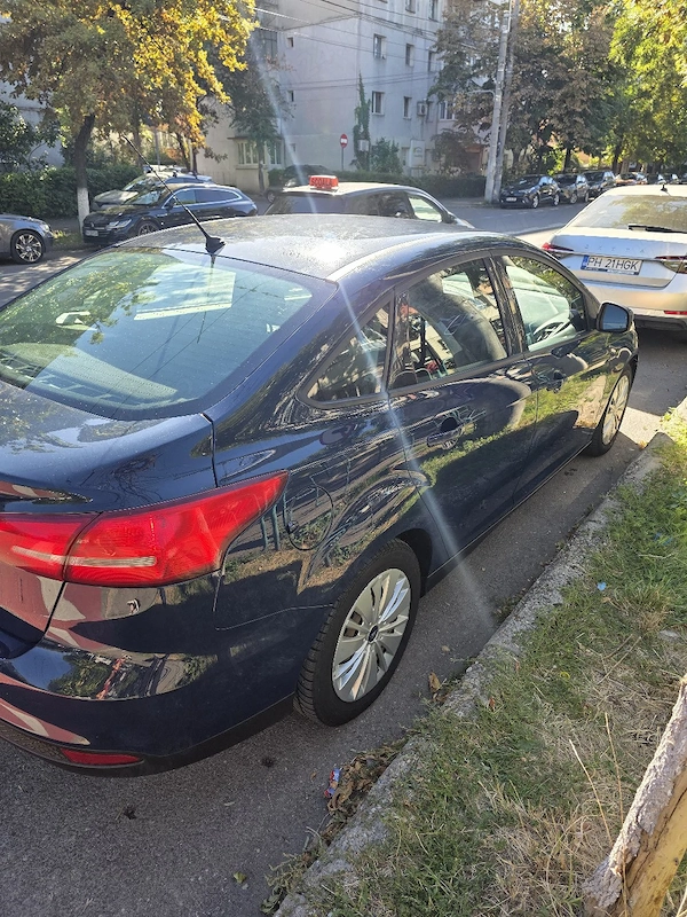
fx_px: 609
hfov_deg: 58.9
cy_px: 458
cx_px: 344
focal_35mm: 23
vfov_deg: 73.9
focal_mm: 6.3
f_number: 1.7
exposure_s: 1/1429
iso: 80
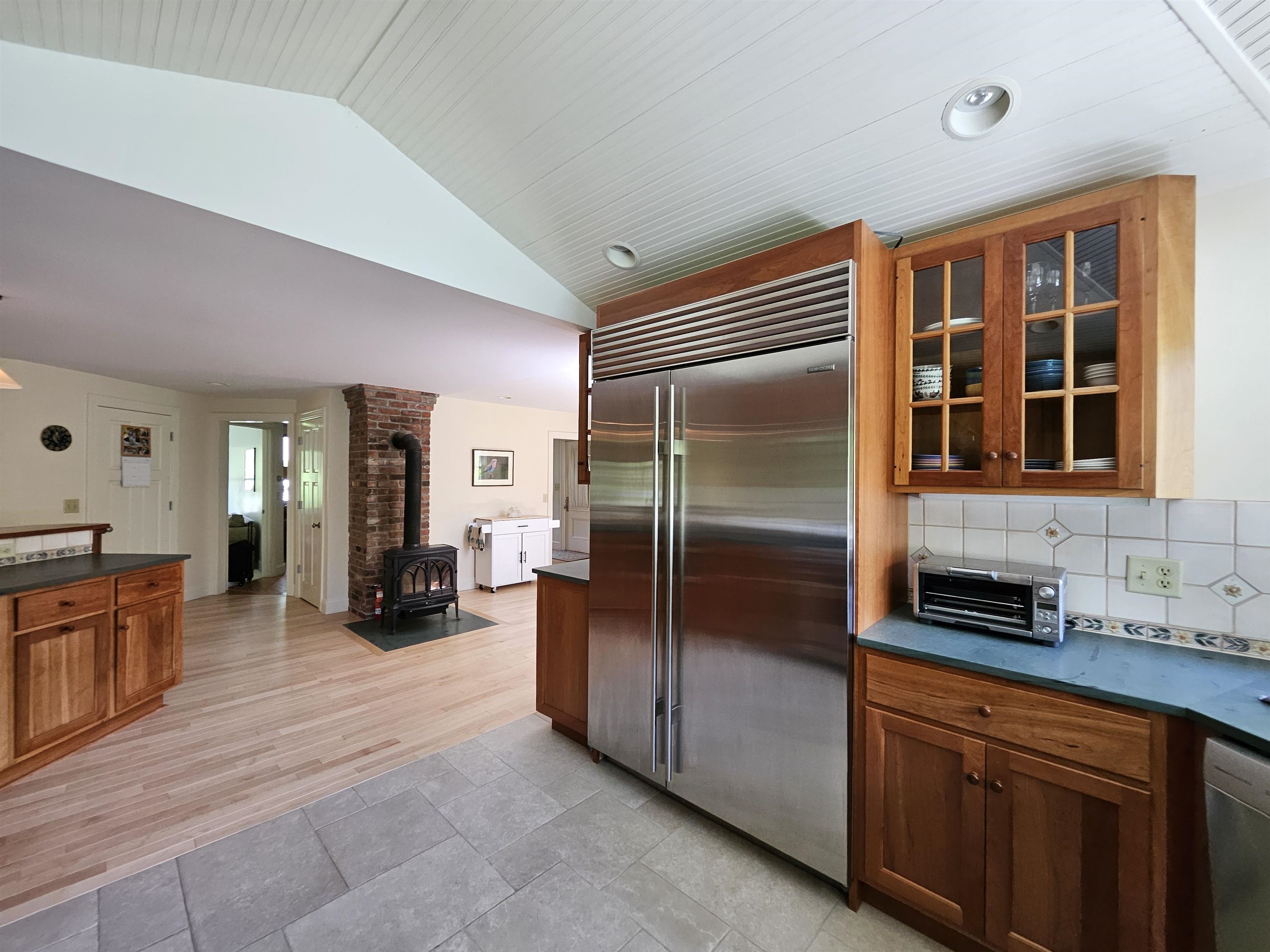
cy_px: 476
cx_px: 635
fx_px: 477
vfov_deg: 89.9
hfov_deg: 106.2
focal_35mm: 13
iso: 125
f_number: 2.2
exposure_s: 1/60
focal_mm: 1.74
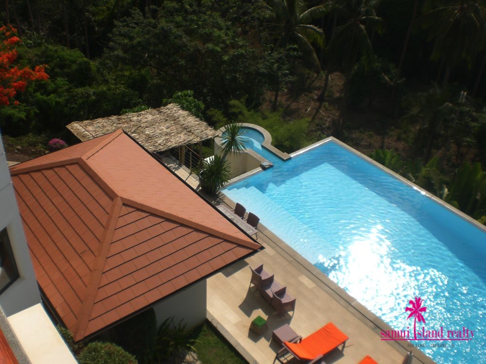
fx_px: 534
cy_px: 182
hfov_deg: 49.0
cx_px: 243
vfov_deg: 37.7
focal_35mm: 38
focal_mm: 6.3
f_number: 4.4
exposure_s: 1/640
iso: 50
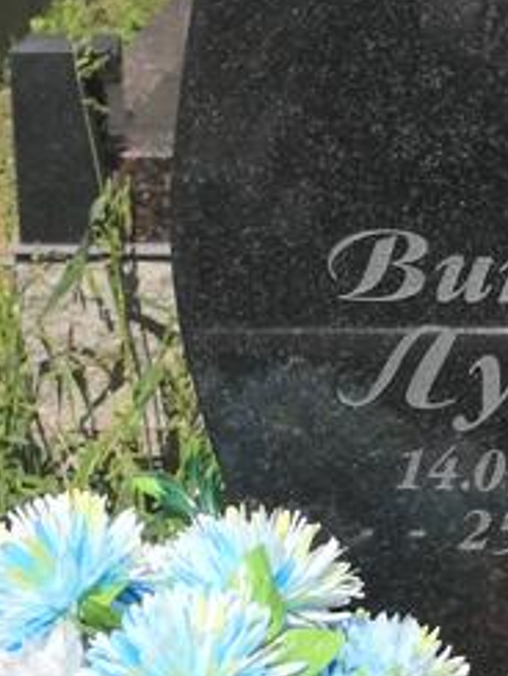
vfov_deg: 12.8
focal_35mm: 154
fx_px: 3011
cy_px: 326
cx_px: 599
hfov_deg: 9.5
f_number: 1.6
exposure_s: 1/2703
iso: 50
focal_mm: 3.95
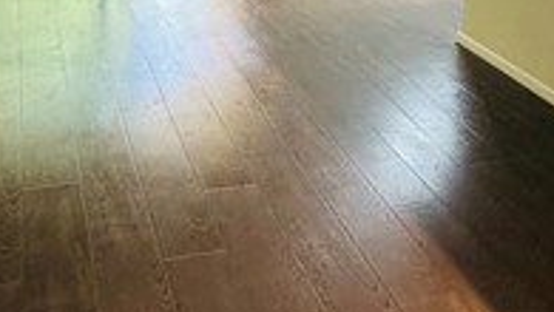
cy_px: -79
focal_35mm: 50
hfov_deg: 41.2
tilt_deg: -11.4
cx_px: 247
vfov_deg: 21.9
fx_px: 735
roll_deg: -2.8
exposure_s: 1/60
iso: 160
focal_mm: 2.22
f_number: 2.2
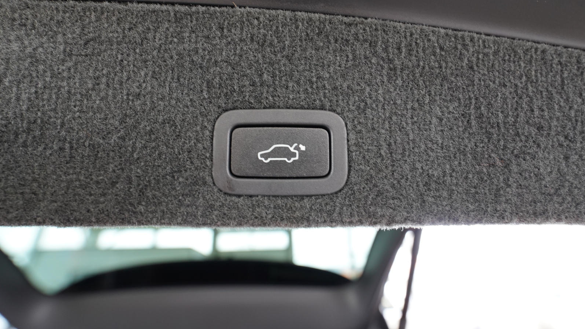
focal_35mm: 17
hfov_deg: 95.9
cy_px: 145
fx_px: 264
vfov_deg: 63.7
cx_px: 294
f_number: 4
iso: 1000
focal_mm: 16
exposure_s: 1/60
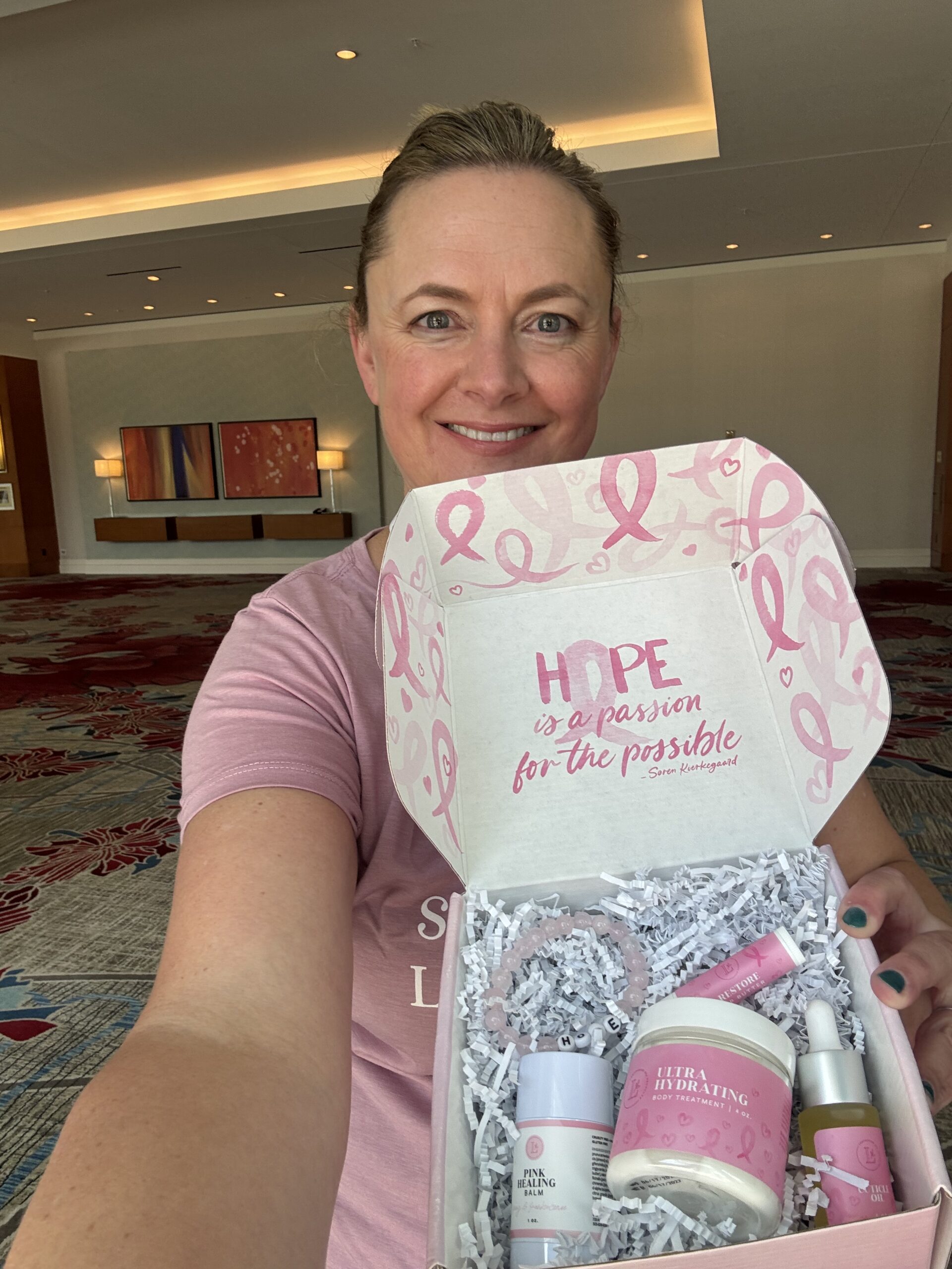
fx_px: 843
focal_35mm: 23
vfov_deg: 73.9
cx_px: 476
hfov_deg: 58.9
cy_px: 634
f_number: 1.9
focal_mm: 2.69
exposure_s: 1/122
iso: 32
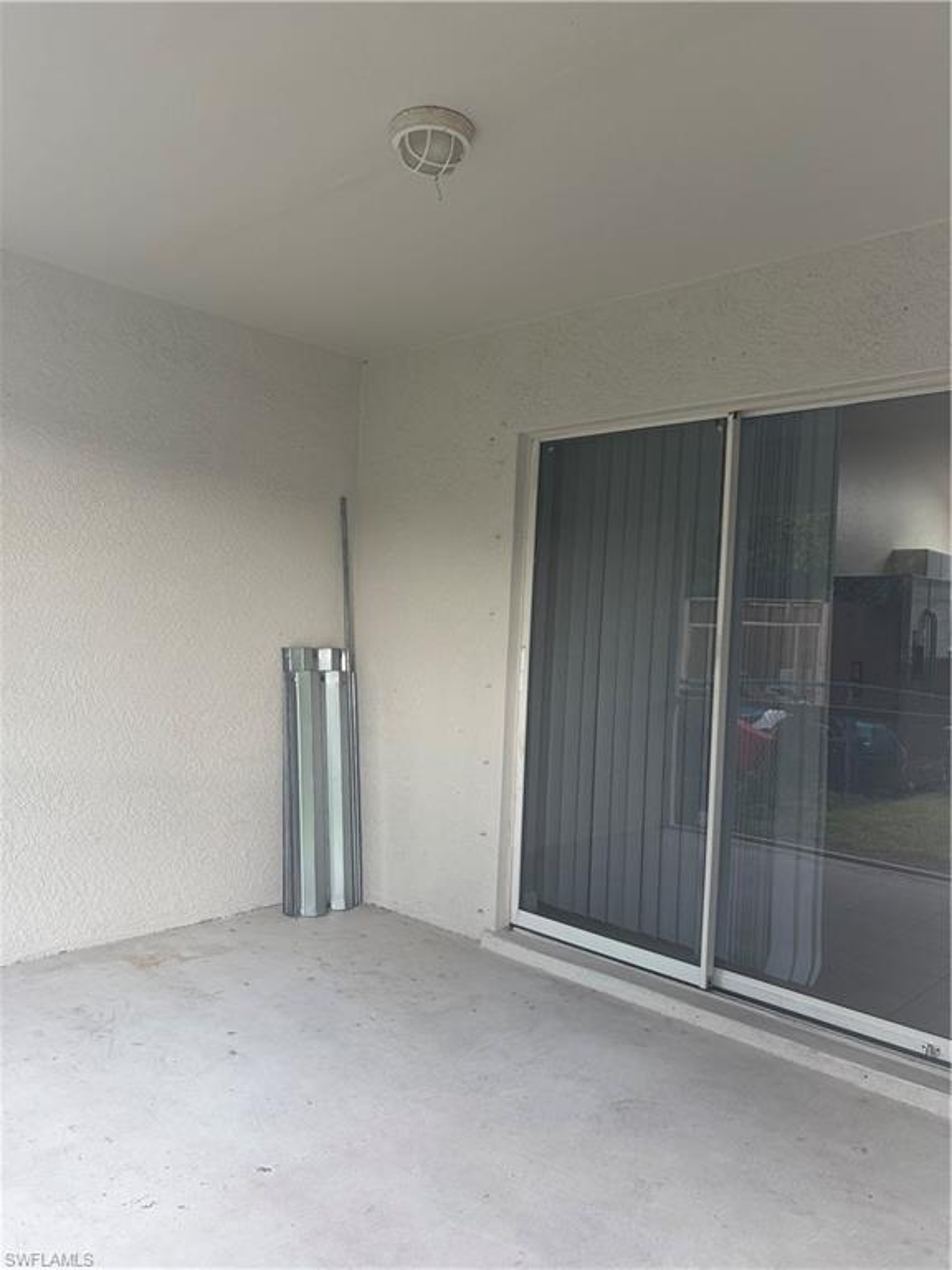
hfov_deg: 53.1
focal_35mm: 26
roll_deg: -2.5
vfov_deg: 67.3
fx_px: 953
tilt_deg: -0.9
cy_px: 635
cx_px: 476
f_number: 1.6
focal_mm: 5.96
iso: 64
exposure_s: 1/122
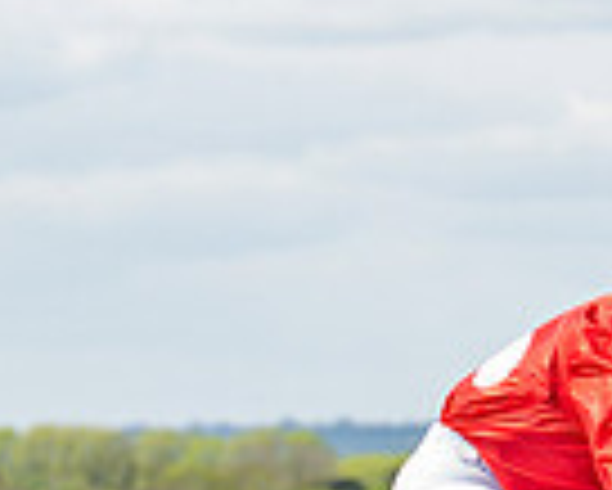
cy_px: 1092
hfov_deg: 3.6
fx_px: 9788
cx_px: 259
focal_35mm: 540
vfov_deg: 2.8
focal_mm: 70
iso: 400
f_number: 4
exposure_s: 1/1600
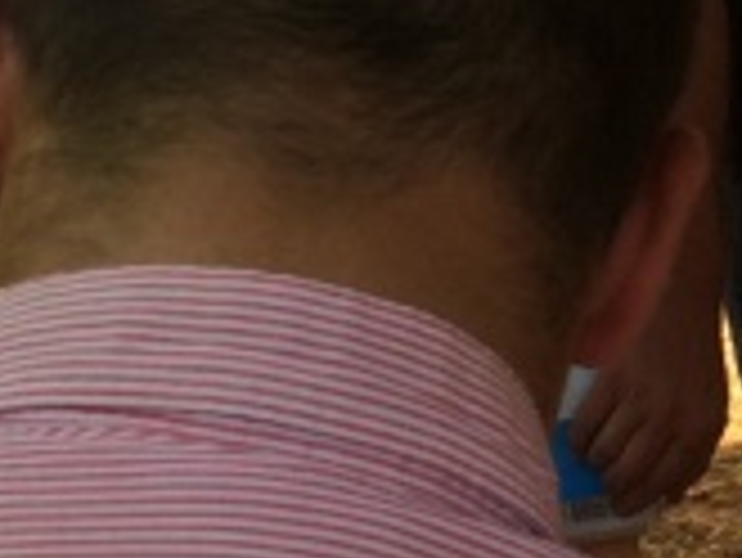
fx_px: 3990
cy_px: -225
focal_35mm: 186
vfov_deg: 7.9
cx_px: 1034
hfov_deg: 10.3
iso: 32
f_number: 2.2
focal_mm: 4.12
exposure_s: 1/586
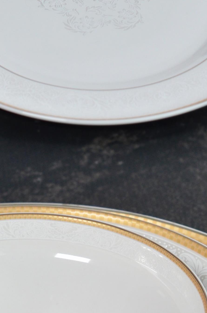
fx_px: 2383
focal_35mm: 275
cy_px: 305
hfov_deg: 5.0
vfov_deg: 7.5
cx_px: 22
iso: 400
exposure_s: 1/100
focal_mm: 50
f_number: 5
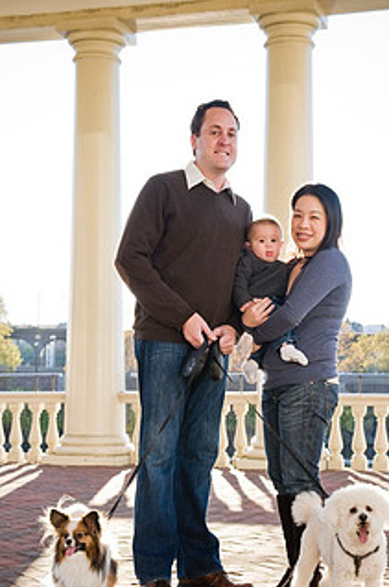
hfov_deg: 19.9
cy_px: 364
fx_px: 1106
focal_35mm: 68
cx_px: 215
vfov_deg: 29.6
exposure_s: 1/320
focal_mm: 48
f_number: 4.5
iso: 400
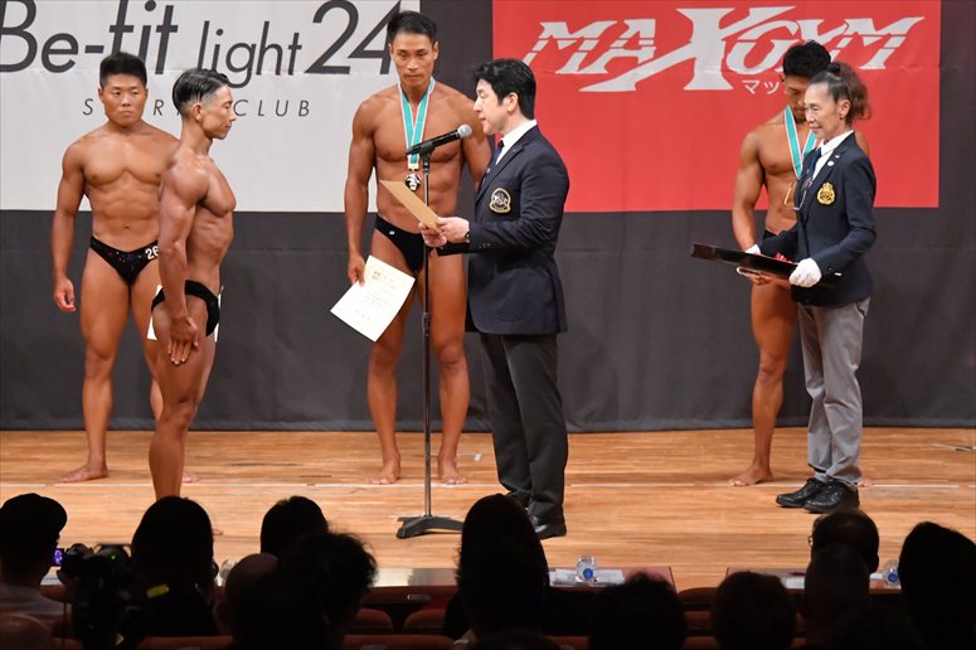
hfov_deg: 9.5
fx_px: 5880
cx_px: 488
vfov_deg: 6.3
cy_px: 325
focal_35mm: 217
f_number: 5.6
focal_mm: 145
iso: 9000
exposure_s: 1/400
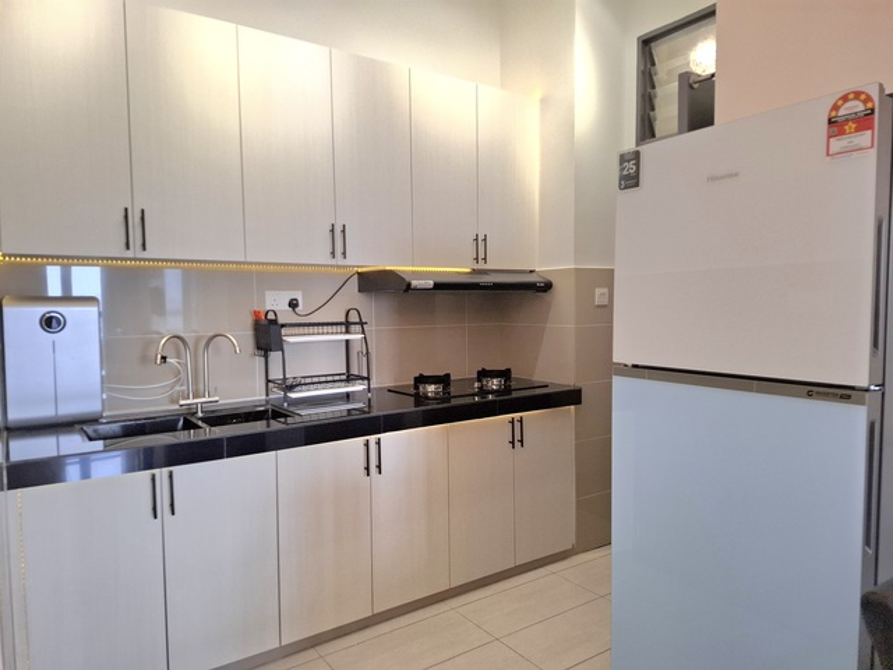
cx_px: 446
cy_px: 335
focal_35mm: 23
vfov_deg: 58.9
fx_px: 593
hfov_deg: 73.9
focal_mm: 5.54
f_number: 1.8
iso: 80
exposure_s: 1/100
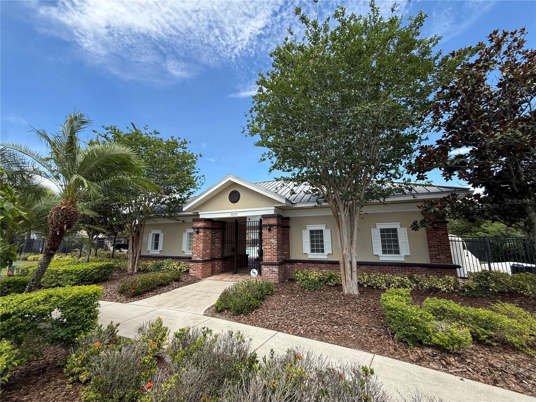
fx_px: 217
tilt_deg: +0.0
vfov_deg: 85.7
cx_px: 268
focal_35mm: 14
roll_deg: -1.1
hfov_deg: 102.1
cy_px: 201
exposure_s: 1/928
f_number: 2.2
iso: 50
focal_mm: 2.22
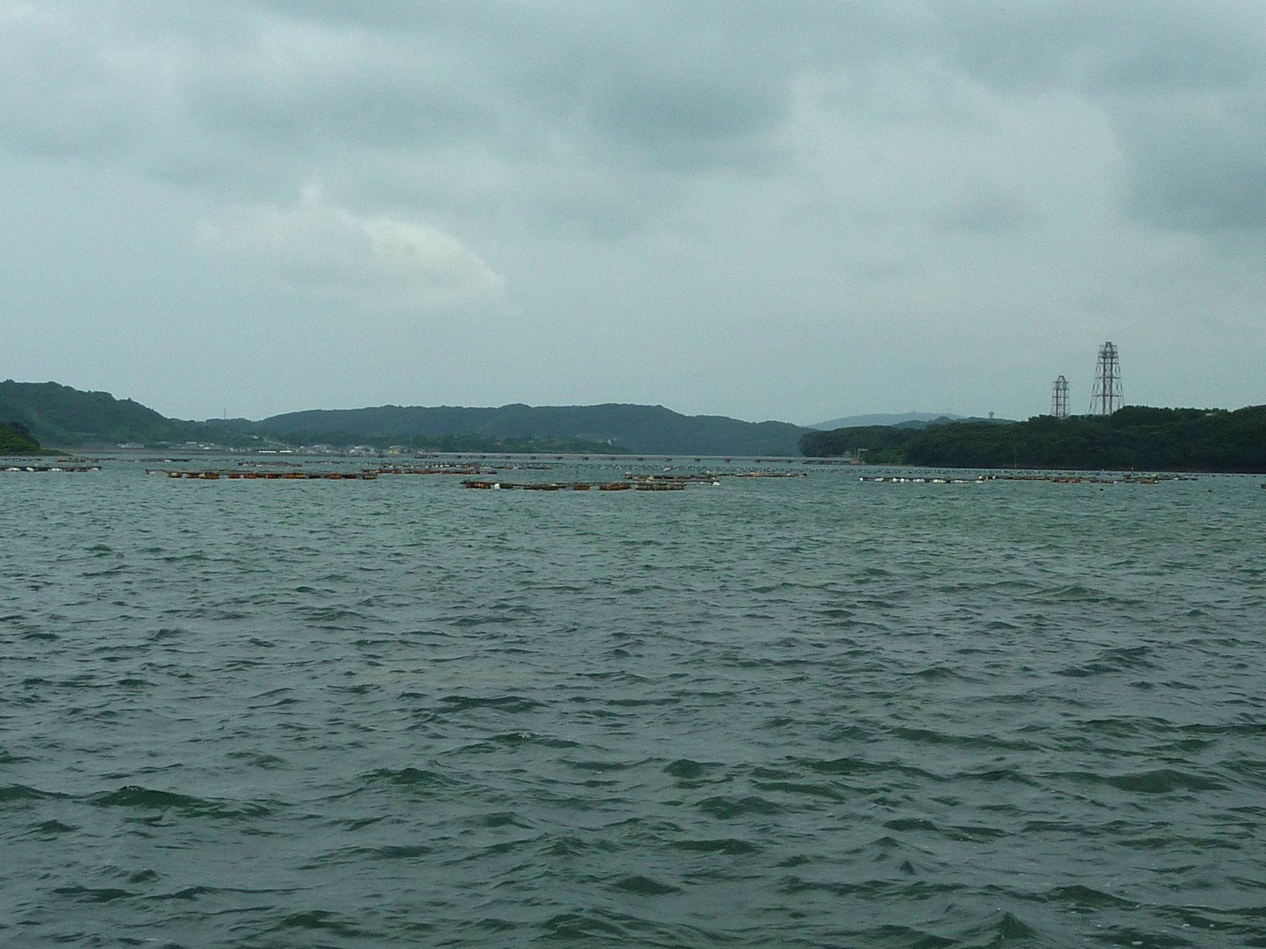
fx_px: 2011
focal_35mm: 55
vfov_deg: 26.6
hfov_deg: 34.9
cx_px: 633
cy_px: 474
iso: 80
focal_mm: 5
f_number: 5.6
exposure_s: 1/640
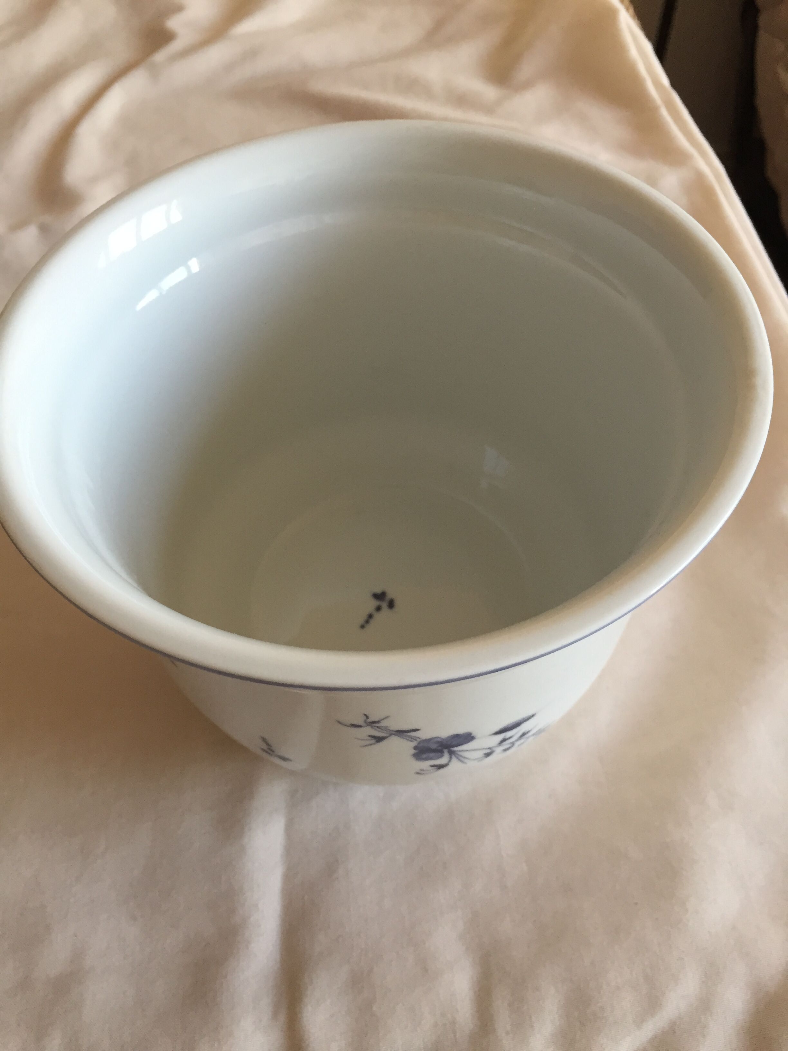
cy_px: 526
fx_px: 880
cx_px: 394
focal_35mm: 29
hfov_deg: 48.2
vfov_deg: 61.7
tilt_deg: -52.7
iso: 100
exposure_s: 1/33
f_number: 2.2
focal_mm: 4.15
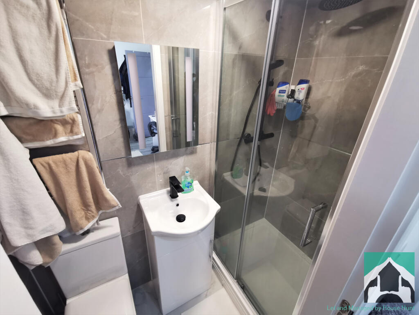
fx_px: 194
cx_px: 210
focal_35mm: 16
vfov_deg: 78.1
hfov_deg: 94.5
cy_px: 158
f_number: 2.2
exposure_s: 1/40
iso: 160
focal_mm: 2.35
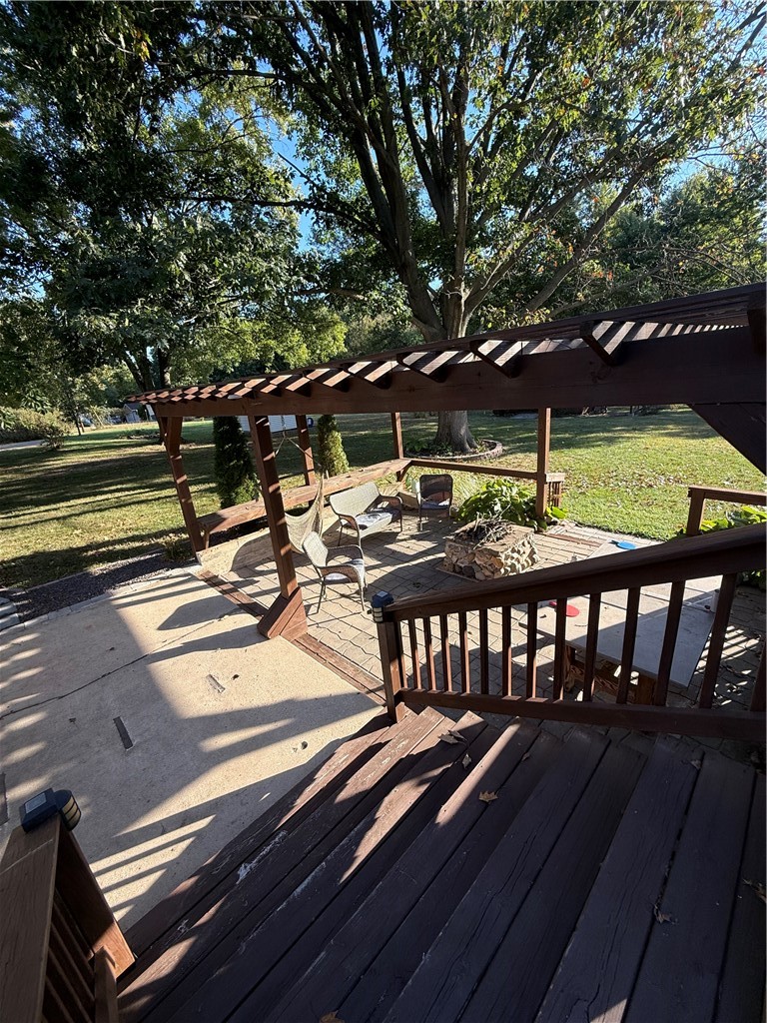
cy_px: 512
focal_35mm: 14
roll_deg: +5.9
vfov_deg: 102.1
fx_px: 414
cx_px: 384
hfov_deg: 85.7
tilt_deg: -16.2
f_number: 2.2
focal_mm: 2.22
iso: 50
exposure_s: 1/307
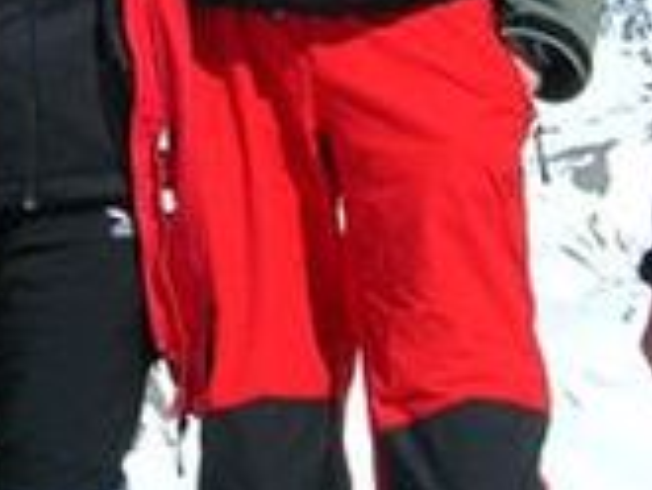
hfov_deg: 13.7
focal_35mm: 144
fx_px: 2714
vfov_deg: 9.9
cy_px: -346
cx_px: 344
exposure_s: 1/599
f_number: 4.9
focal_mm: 5.7
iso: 50
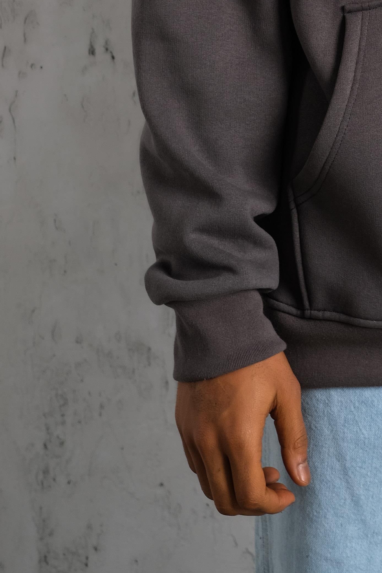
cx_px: 476
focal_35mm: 105
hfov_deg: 12.7
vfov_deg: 18.0
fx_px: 1671
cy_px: -205
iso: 160
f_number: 5
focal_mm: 23
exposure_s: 1/160
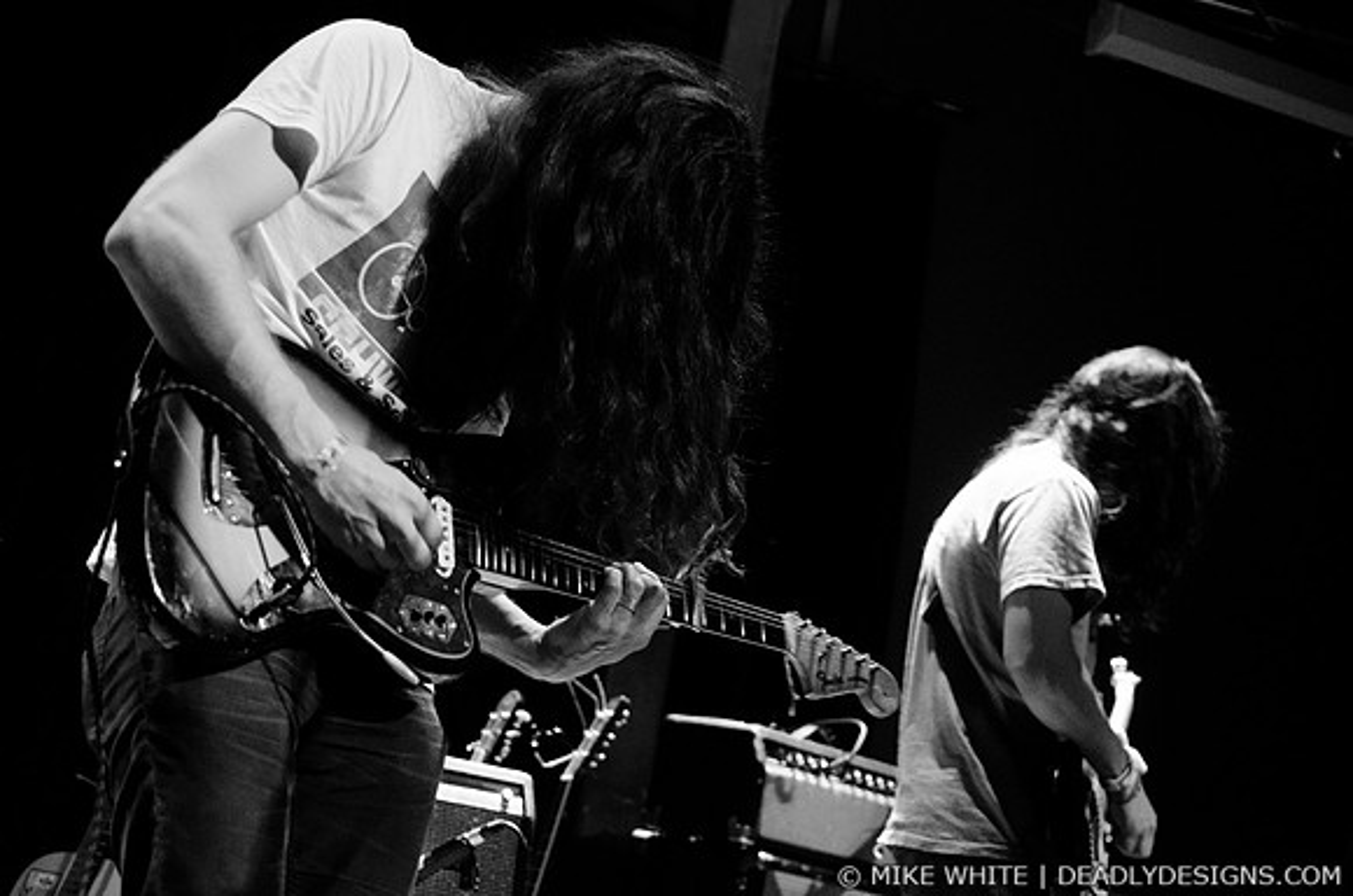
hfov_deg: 30.6
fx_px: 2475
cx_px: 676
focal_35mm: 66
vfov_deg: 20.5
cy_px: 448
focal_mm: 44
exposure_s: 1/80
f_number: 2.8
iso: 1600
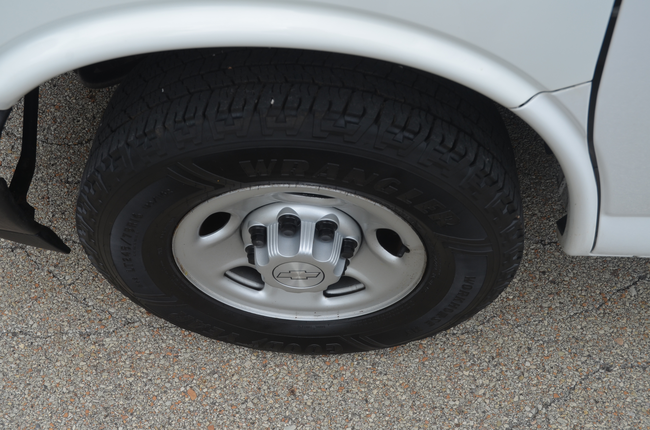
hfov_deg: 51.4
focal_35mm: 38
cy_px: 215
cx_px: 325
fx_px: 676
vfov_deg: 35.3
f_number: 6.3
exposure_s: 1/160
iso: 200
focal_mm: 25
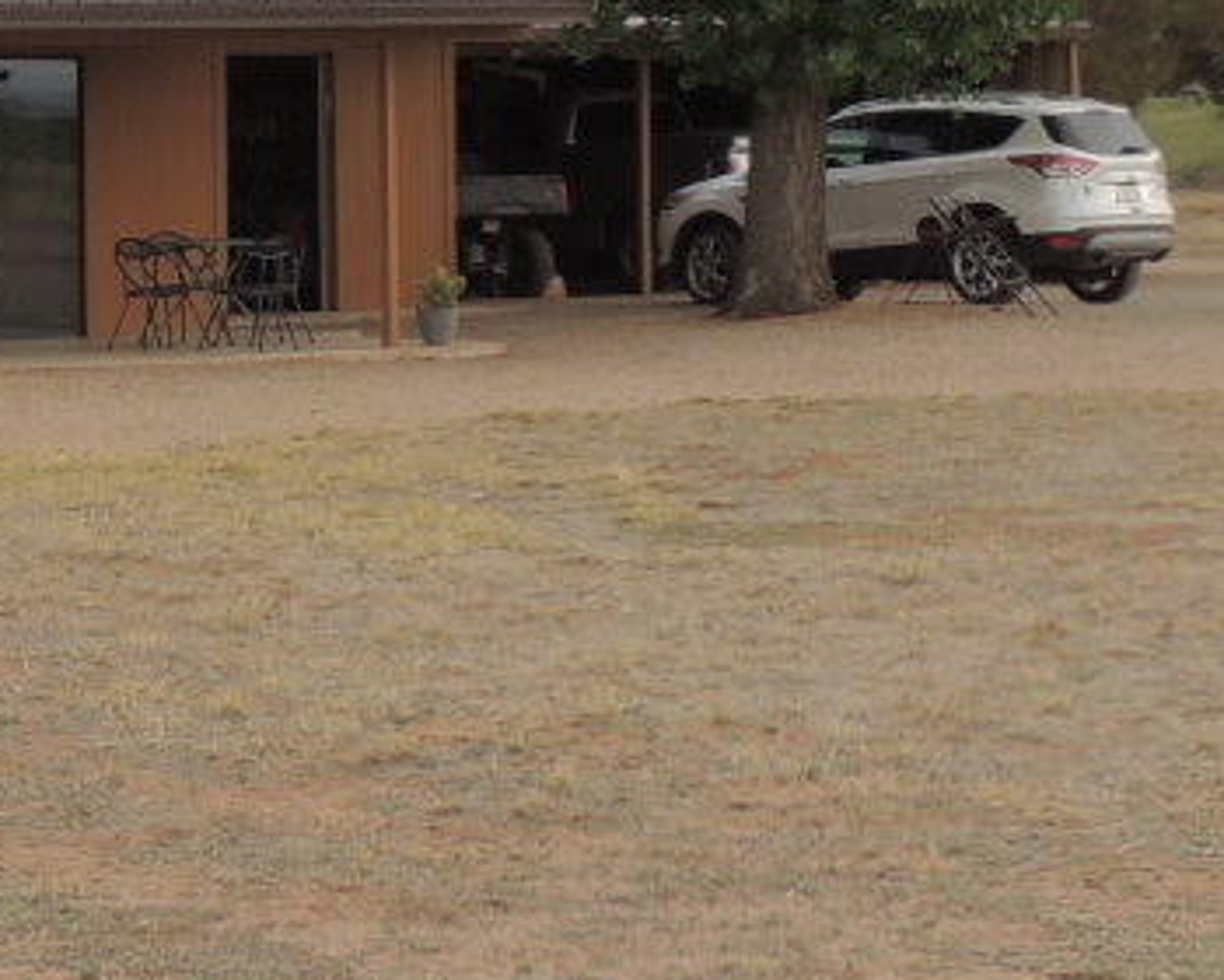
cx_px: -52
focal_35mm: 192
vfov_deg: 8.0
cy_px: 248
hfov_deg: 10.0
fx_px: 6955
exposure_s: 1/125
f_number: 3.4
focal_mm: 7.6
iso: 100
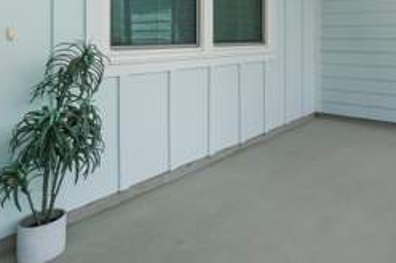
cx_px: 324
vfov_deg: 42.5
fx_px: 319
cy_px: 45
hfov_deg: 58.2
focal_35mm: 29
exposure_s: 1/20
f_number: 6.3
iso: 100
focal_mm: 10
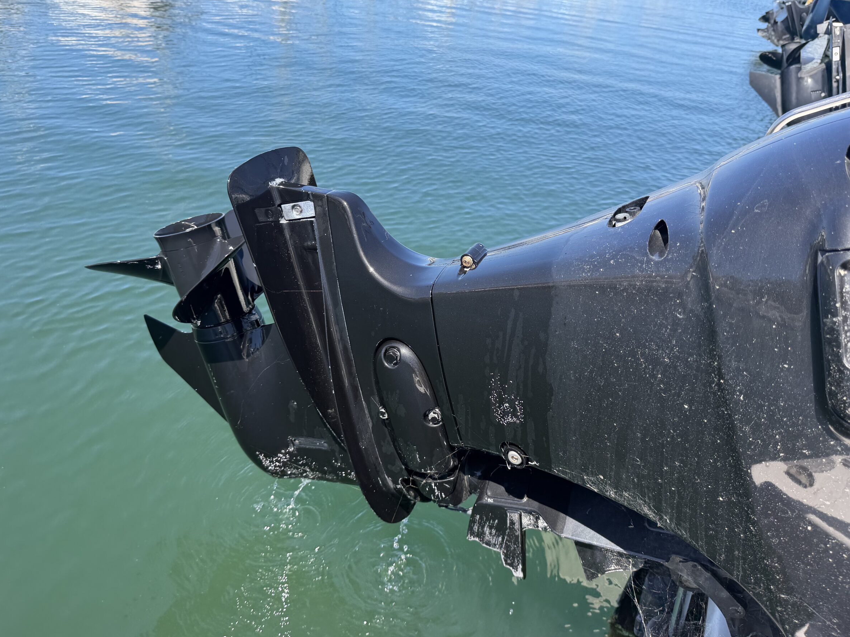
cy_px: 298
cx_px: 425
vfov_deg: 53.0
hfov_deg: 67.3
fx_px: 638
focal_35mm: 26
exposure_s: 1/1122
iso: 80
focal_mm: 6.76
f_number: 1.78
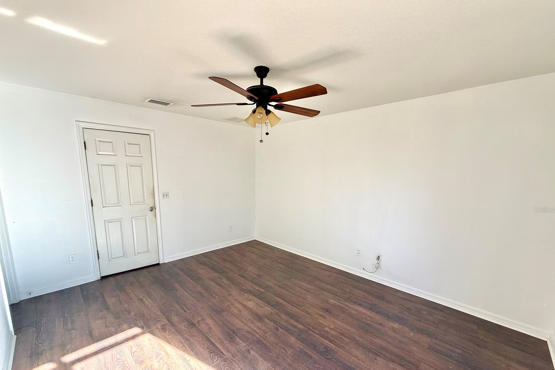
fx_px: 231
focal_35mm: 15
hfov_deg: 100.4
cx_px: 282
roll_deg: -0.9
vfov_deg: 76.9
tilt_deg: -9.3
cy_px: 209
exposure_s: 1/99
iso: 64
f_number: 2.2
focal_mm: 2.22
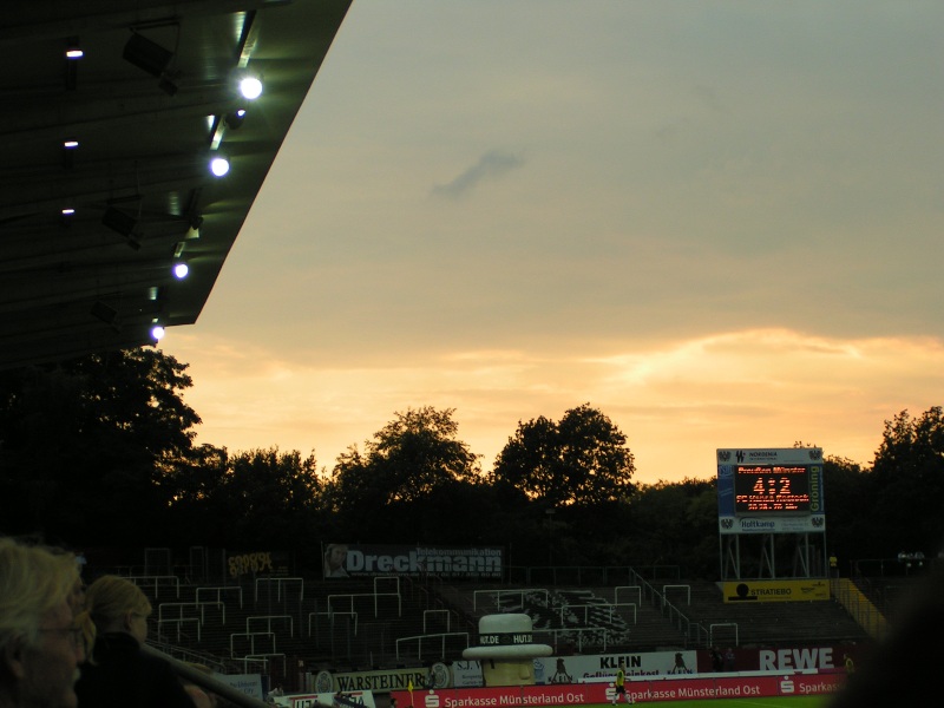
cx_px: 472
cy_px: 354
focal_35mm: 86
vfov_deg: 17.2
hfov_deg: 22.8
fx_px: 2345
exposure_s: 1/100
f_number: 3.5
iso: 50
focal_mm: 13.2
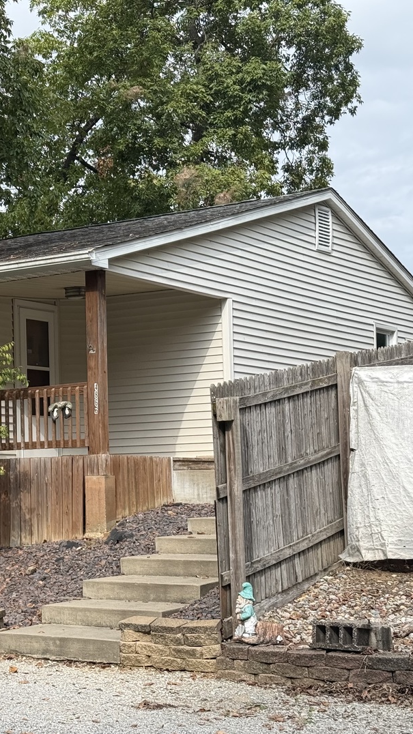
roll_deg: +1.6
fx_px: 1363
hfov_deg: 16.8
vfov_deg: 30.2
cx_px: -13
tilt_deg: +5.1
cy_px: 368
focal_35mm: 70
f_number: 1.78
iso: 64
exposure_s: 1/1754
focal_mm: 6.76
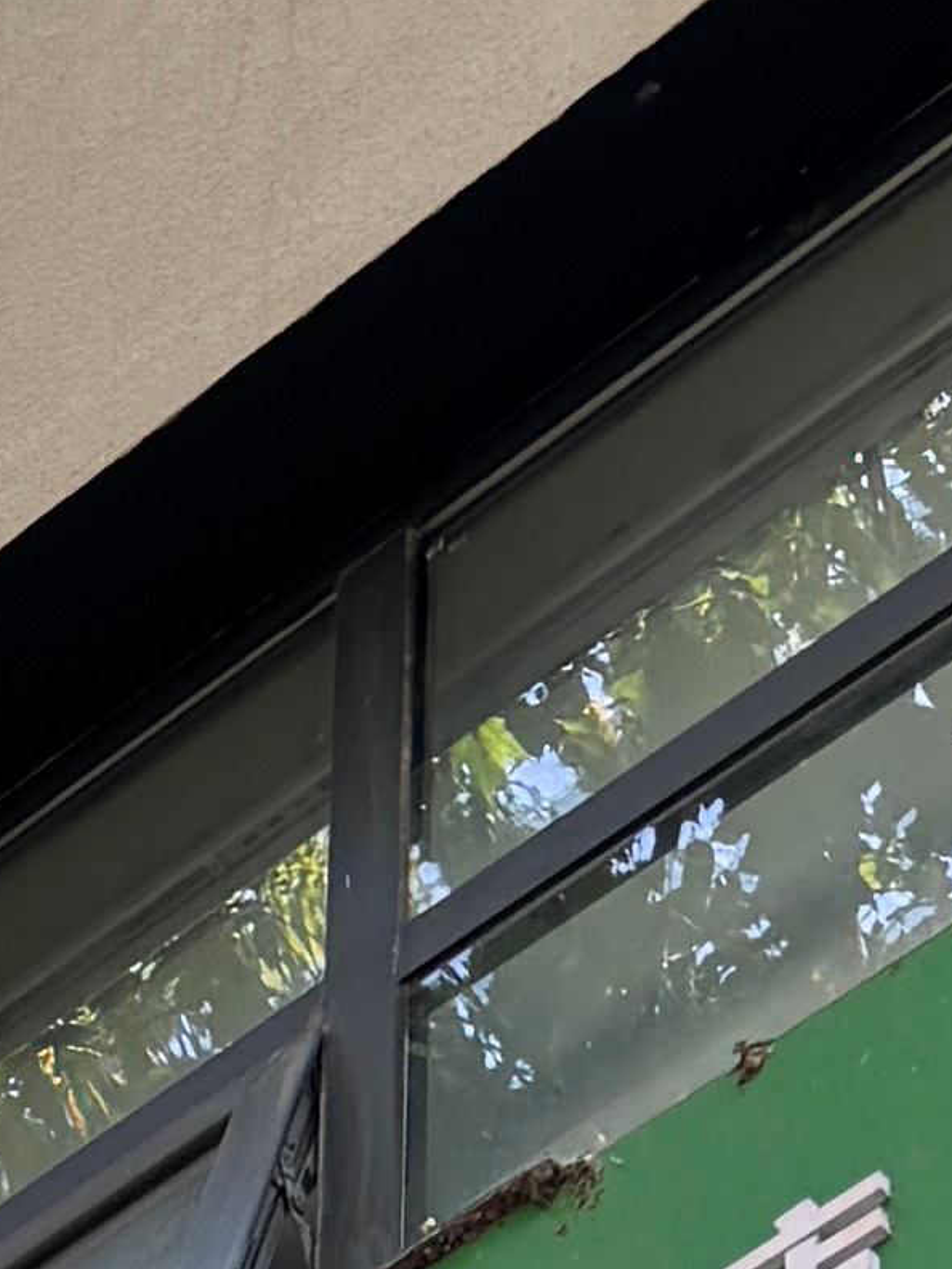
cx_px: -1784
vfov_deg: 10.0
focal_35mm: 173
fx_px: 6344
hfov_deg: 7.6
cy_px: 3054
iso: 100
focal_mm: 6.76
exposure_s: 1/438
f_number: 1.78
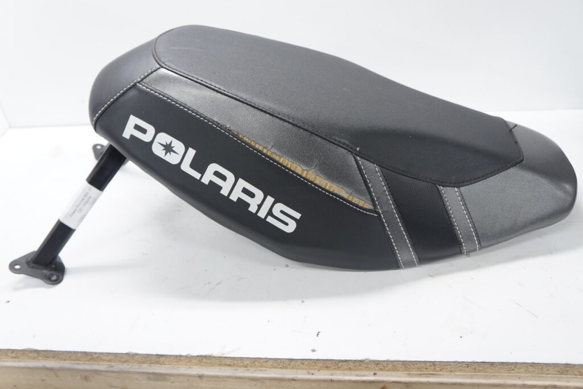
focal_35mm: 32
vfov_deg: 41.7
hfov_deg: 59.5
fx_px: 510
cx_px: 292
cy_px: 194
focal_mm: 21
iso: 500
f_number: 4
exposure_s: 1/60
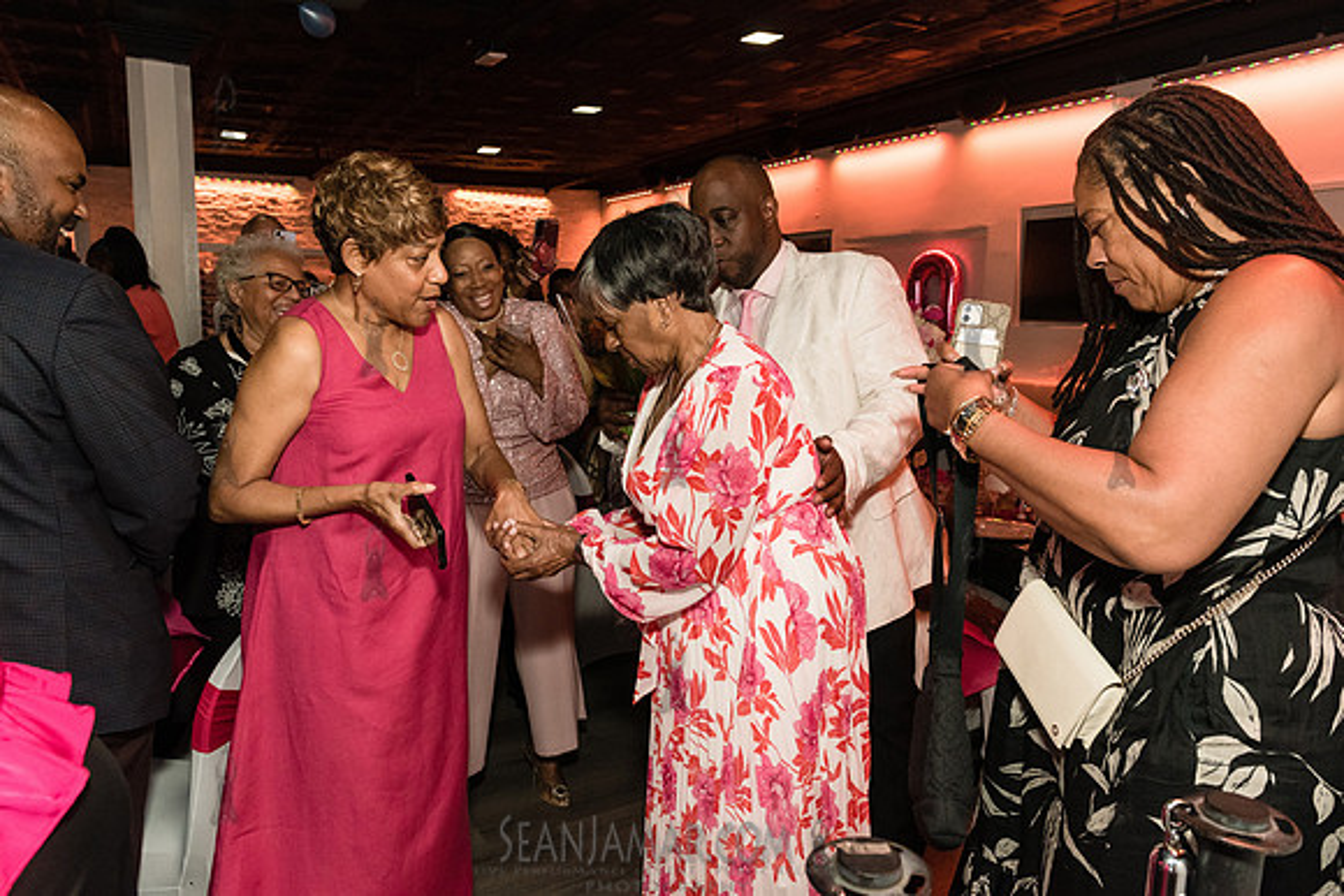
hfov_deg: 73.7
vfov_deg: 53.2
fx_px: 896
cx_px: 672
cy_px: 448
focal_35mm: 24
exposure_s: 1/200
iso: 4000
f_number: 4.5
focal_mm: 24
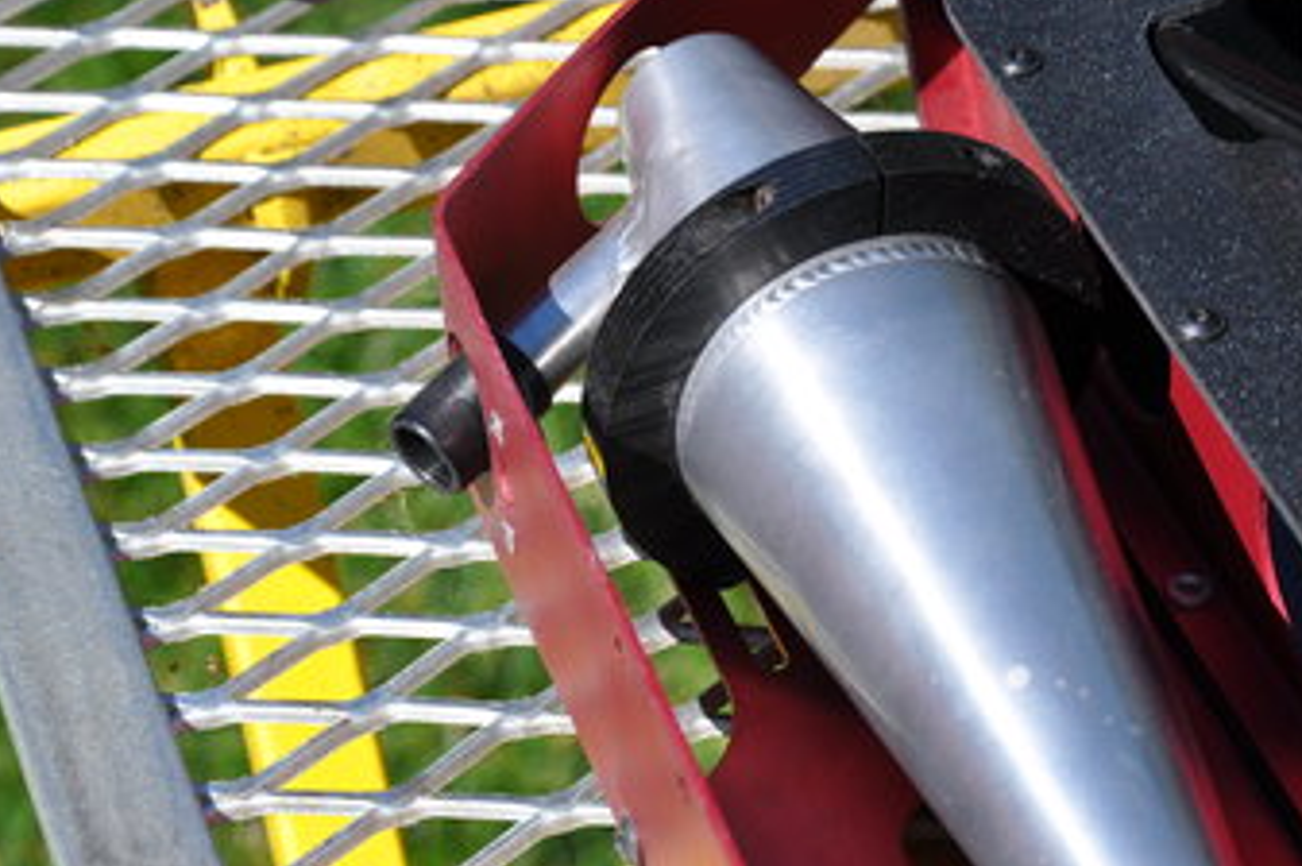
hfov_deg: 15.4
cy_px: 363
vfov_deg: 10.2
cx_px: 668
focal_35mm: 134
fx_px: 4827
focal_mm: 75
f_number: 9
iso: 200
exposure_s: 1/400
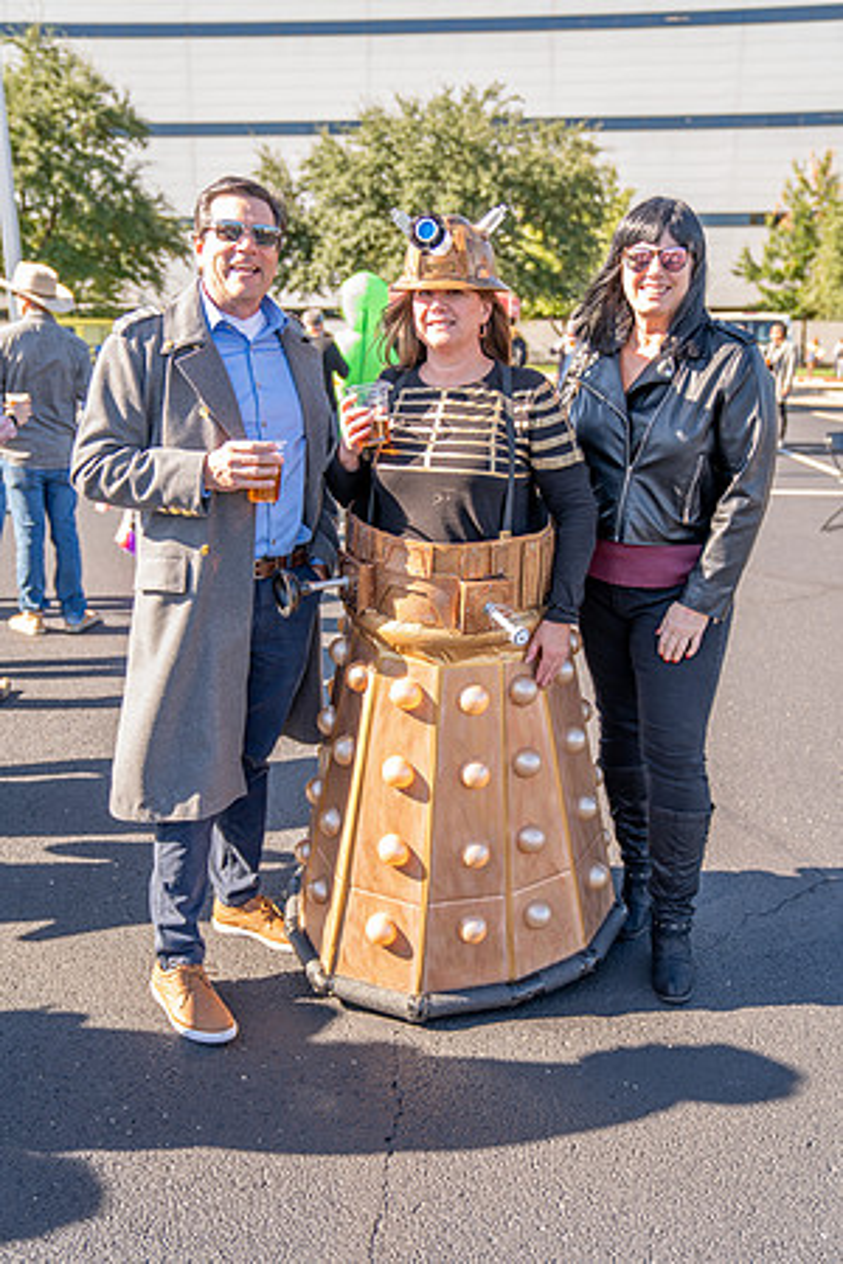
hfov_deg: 41.1
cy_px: 632
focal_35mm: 32
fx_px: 1124
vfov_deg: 58.7
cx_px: 422
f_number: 2.8
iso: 100
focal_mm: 32
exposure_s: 1/200
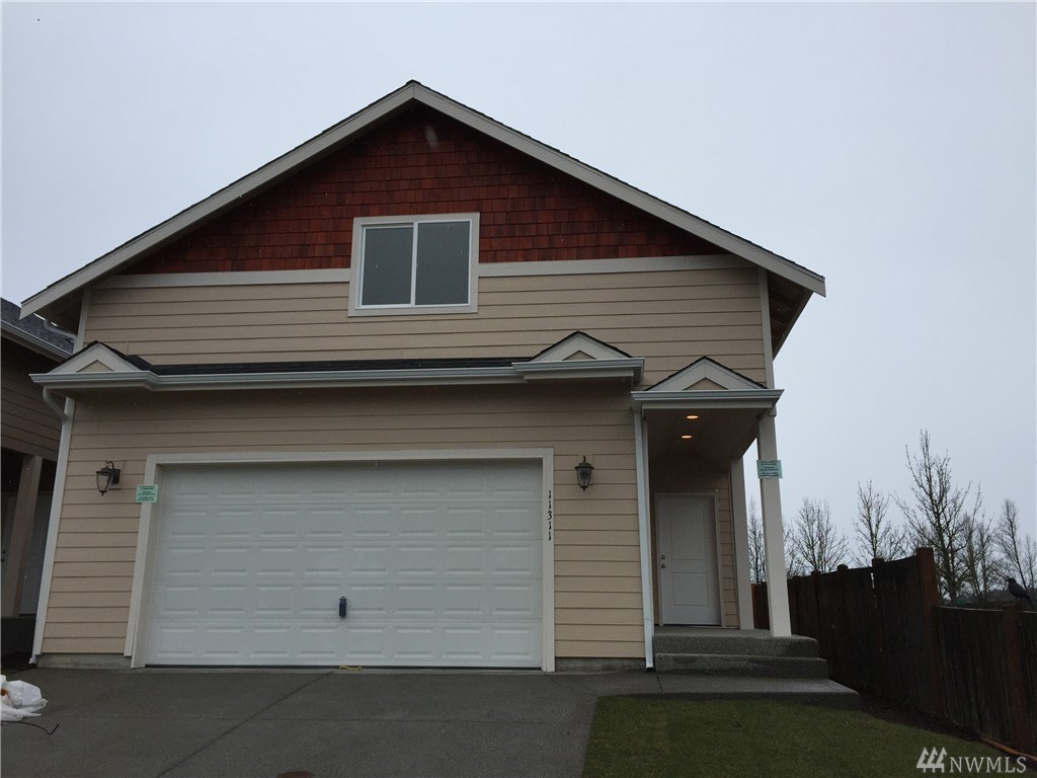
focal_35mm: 29
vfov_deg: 48.2
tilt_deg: +15.5
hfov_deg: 61.7
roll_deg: -1.2
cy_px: 389
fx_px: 869
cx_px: 518
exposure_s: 1/1883
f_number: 2.2
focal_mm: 4.15
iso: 32
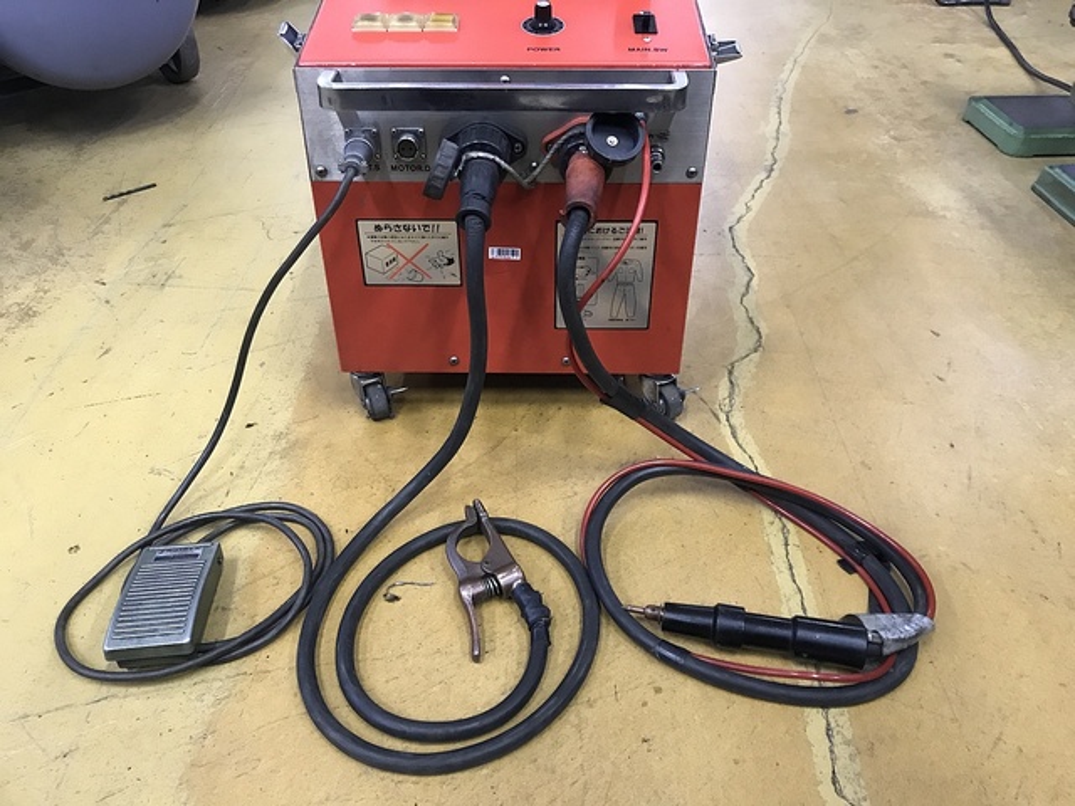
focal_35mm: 28
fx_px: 870
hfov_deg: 63.4
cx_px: 538
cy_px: 403
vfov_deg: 49.7
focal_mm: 3.99
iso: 80
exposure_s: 1/15
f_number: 1.8
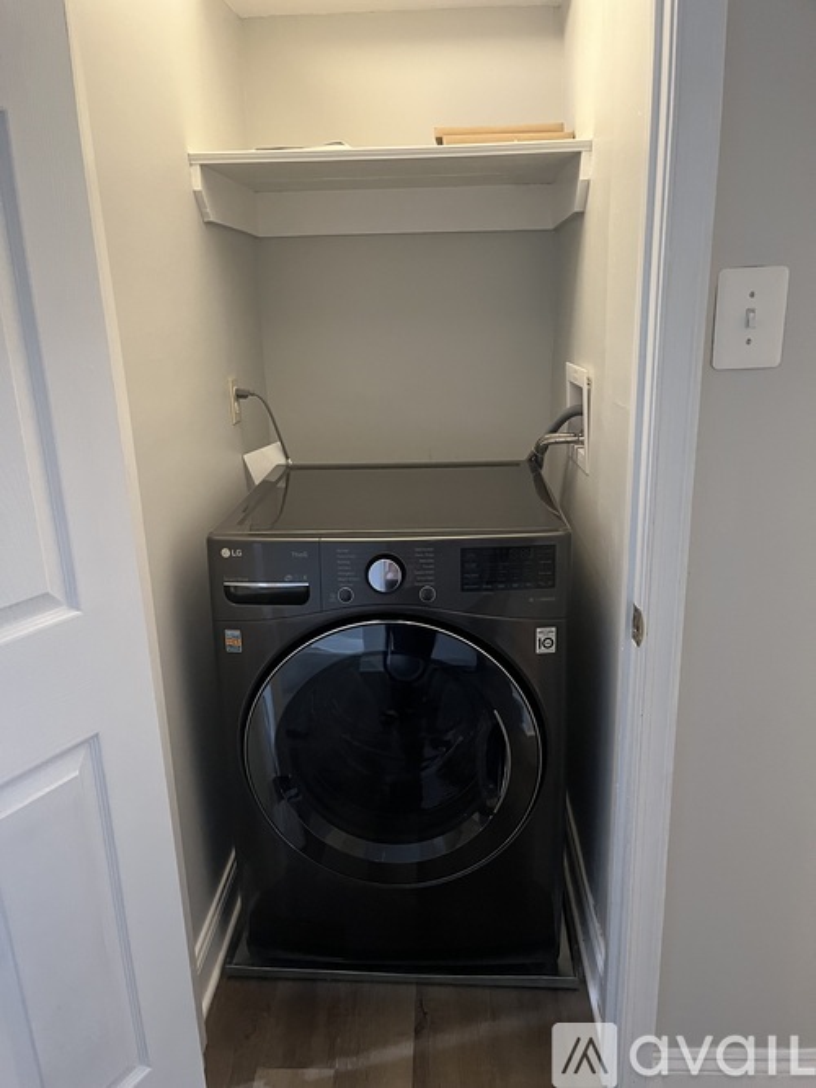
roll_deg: +1.4
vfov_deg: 67.3
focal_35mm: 26
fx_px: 817
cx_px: 408
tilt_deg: -19.2
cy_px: 544
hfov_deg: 53.0
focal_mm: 5.1
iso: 400
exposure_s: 1/60
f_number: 1.6
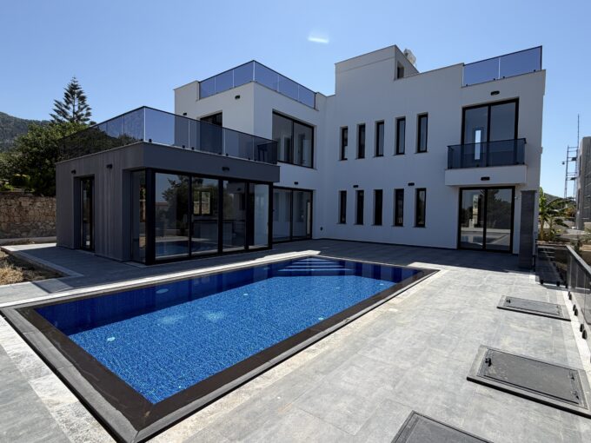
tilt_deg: -2.1
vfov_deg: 85.7
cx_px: 296
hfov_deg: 102.1
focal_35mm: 14
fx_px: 239
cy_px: 222
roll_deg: -0.9
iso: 20
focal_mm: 2.22
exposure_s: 1/928
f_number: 2.2
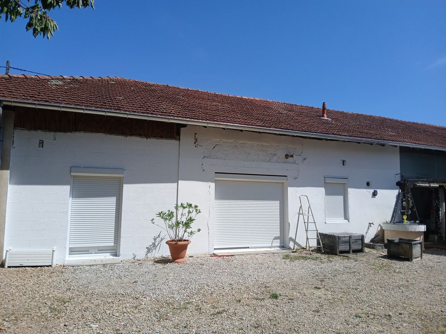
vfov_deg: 53.1
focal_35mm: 26
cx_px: 223
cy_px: 167
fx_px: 335
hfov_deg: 67.3
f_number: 1.8
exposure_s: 1/1050
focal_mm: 3.98
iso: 20
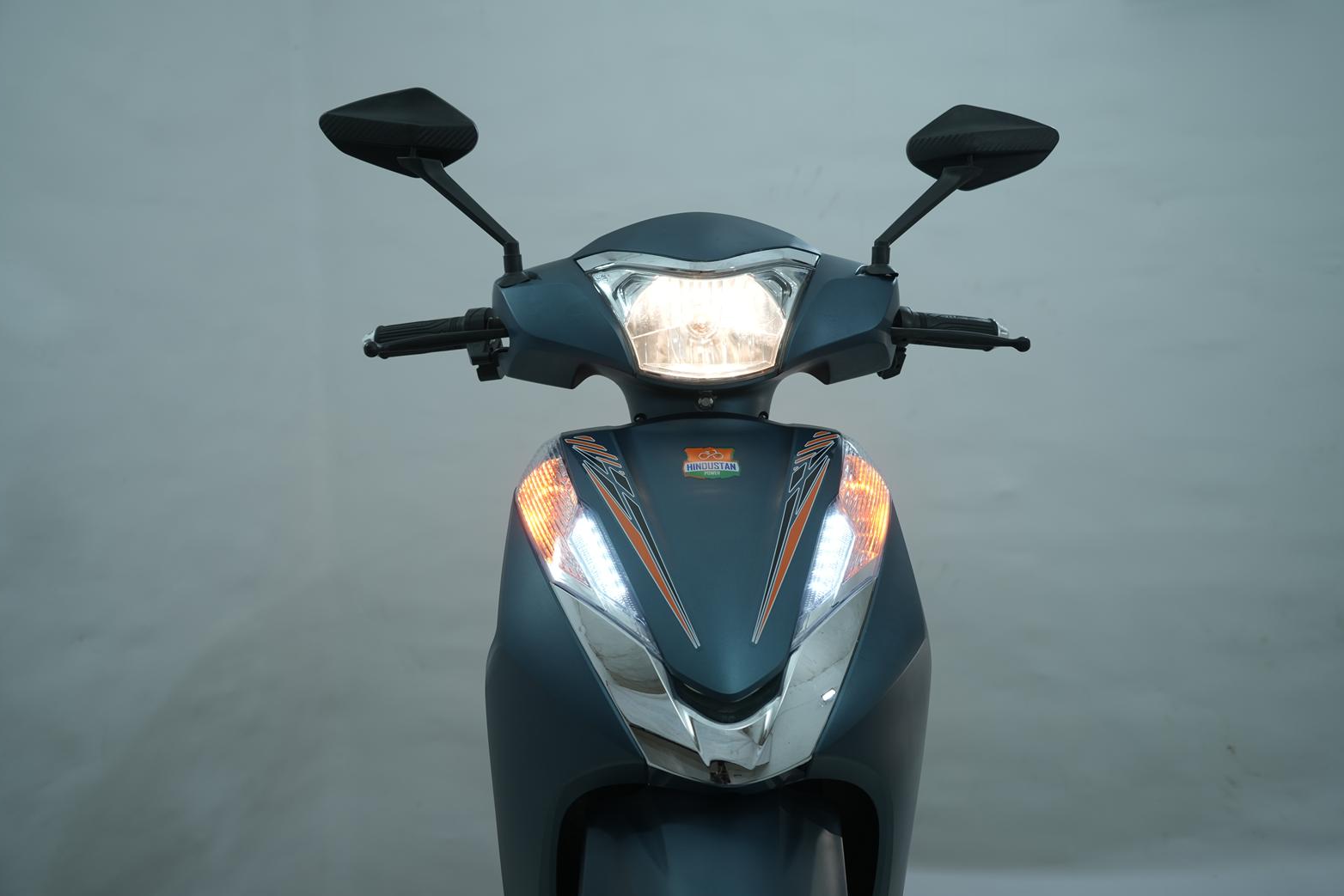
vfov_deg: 30.5
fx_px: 1643
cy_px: 445
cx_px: 680
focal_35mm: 44
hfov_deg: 44.5
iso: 250
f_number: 4
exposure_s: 1/100
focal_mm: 43
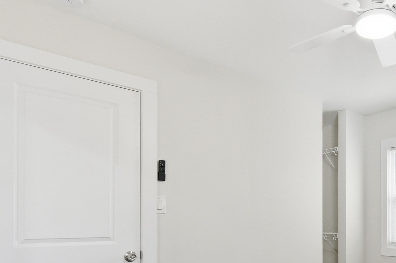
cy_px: 223
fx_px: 330
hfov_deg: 55.3
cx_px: 343
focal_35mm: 30
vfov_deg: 41.0
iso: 400
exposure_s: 1/160
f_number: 8
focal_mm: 14
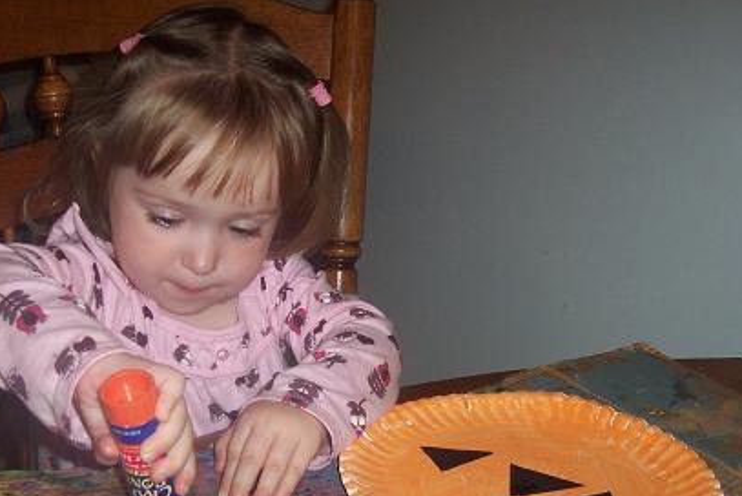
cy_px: 333
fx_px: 990
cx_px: 312
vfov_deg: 27.9
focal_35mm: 48
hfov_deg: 41.0
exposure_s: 1/60
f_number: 2.8
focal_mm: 5.6
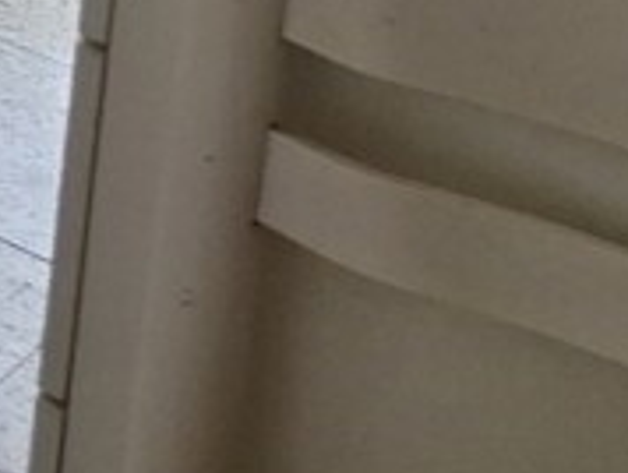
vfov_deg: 8.1
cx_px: -1411
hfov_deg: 9.3
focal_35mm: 155
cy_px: -978
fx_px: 2816
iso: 125
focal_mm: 5.54
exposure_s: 1/50
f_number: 1.8
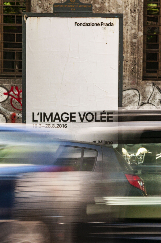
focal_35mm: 232
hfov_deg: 5.9
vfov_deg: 8.9
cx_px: 80
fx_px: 1564
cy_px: 122
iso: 200
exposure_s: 1/15
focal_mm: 155
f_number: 25
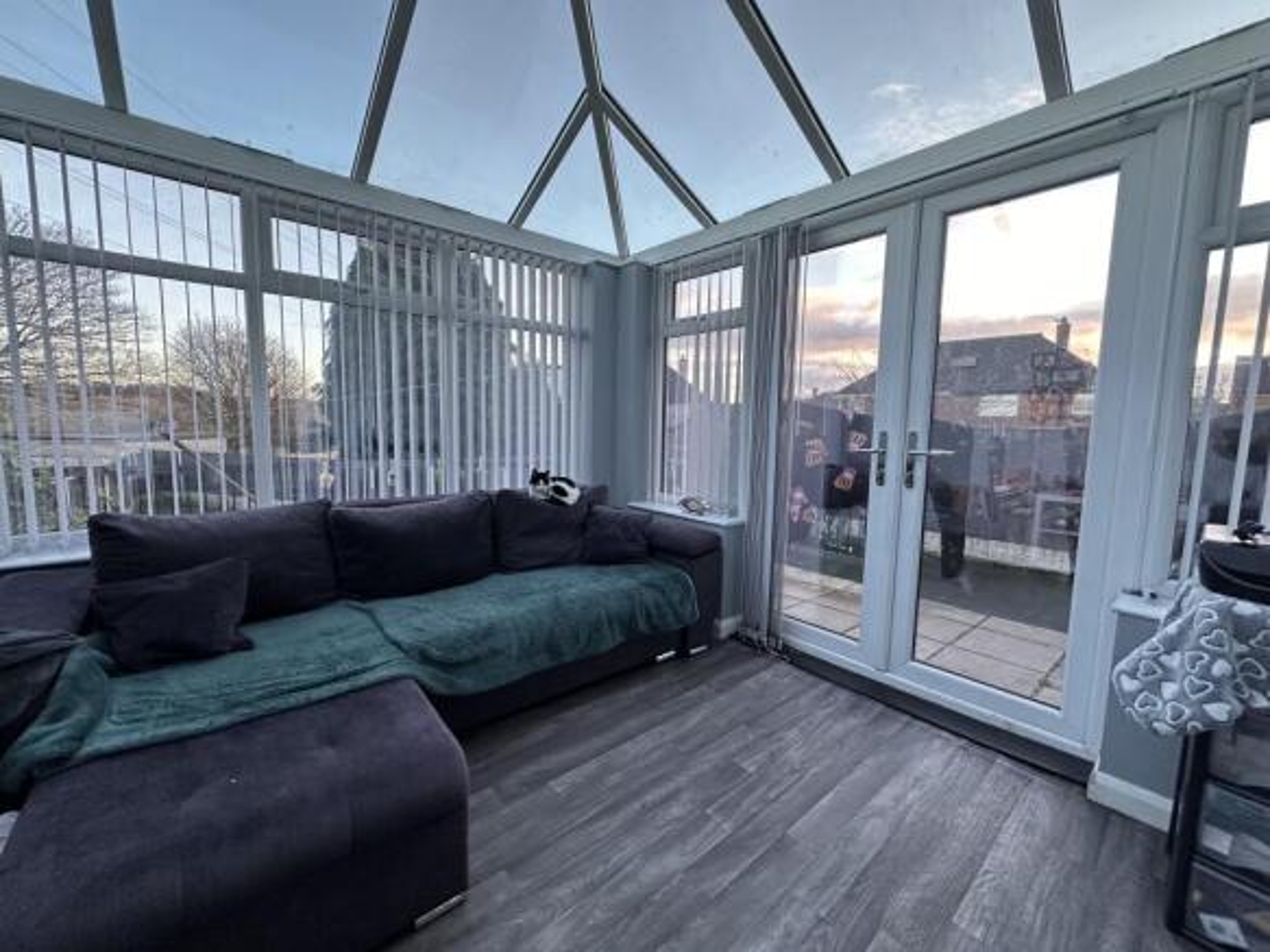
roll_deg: -1.6
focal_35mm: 14
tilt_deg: -5.6
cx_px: 635
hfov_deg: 102.1
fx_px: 514
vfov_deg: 85.7
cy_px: 476
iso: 160
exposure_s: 1/99
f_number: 2.2
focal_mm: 2.22
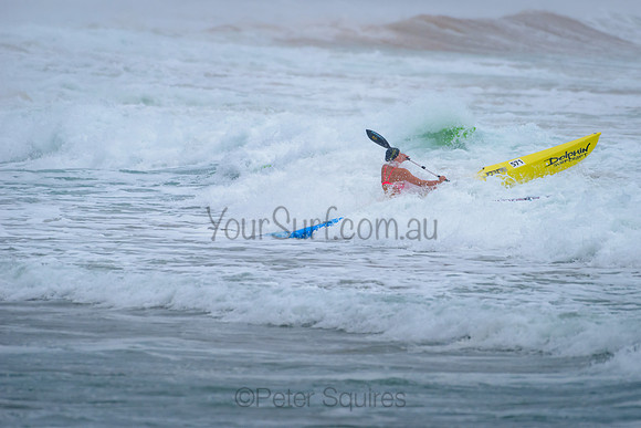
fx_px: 10922
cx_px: 390
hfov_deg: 3.4
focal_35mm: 613
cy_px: 171
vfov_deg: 2.2
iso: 800
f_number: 5.6
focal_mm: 500
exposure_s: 1/1250
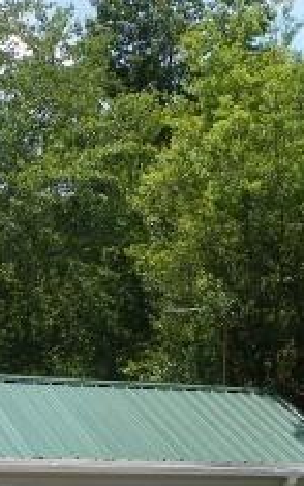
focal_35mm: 75
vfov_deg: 26.3
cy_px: 461
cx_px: -87
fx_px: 994
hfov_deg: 16.5
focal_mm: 4.6
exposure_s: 1/250
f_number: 5.6
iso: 64
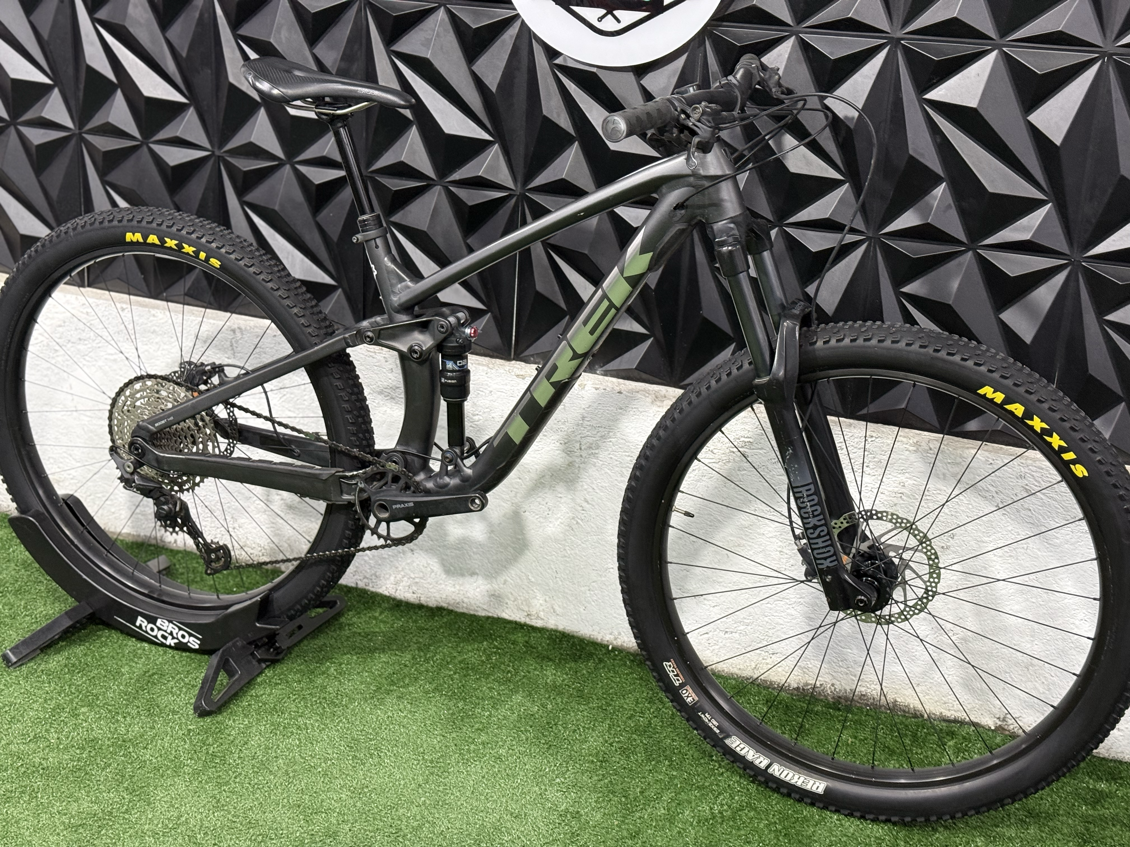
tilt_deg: -18.9
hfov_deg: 39.7
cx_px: 565
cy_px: 424
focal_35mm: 48
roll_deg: -3.4
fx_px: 1567
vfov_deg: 30.3
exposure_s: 1/60
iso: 250
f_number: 1.78
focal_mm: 6.76
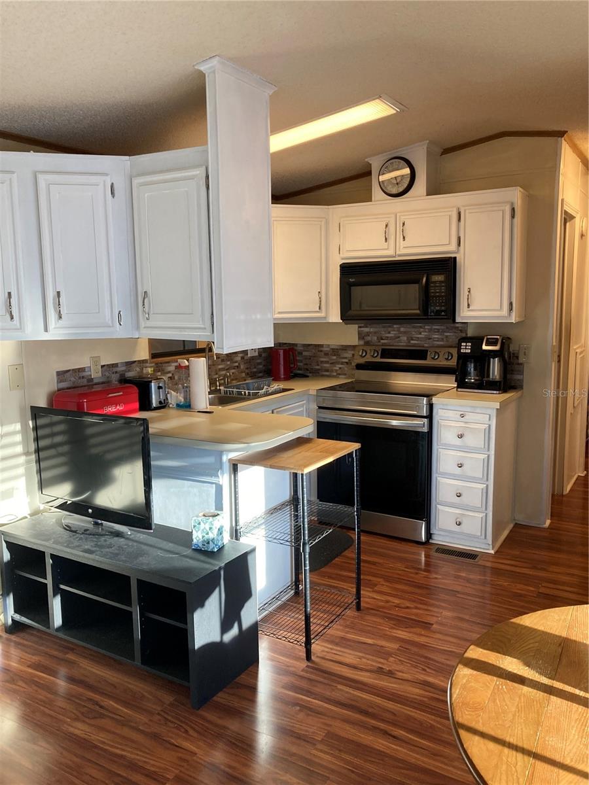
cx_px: 294
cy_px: 392
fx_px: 635
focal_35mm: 28
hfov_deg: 49.7
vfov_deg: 63.4
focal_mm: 3.99
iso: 125
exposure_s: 1/60
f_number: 1.8
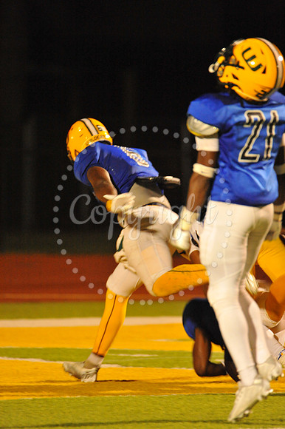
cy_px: 214
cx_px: 142
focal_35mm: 600
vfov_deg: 3.4
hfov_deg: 2.3
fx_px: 7133
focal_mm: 600
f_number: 6.3
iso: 6400
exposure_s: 1/160
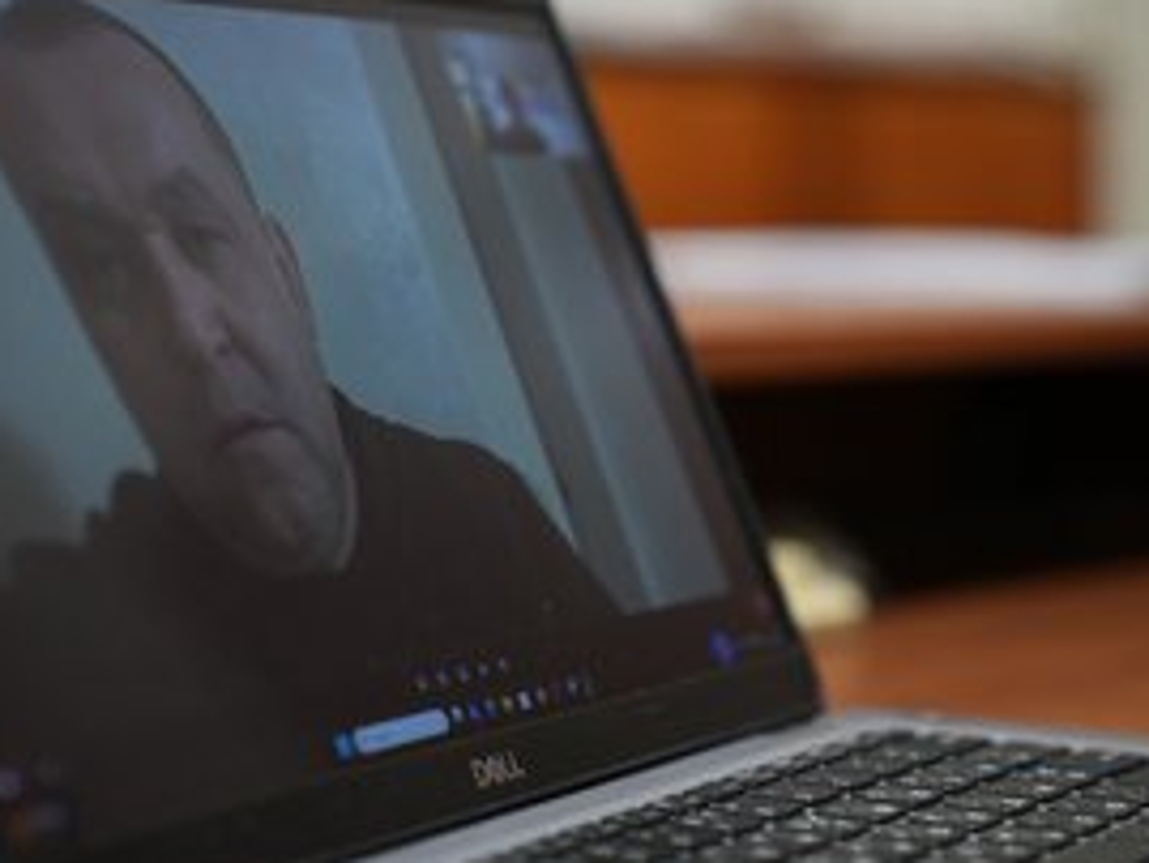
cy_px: 399
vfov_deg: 14.8
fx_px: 3321
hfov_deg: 19.6
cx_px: 470
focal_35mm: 100
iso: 800
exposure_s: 1/50
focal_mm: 70
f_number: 2.8
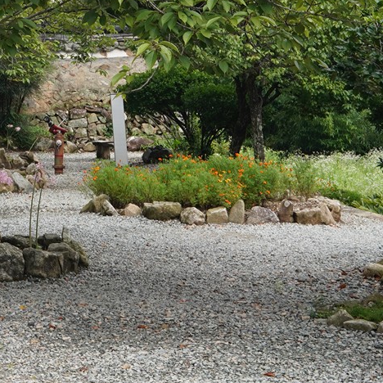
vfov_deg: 13.4
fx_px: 1590
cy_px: -54
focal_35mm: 127
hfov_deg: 13.3
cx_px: -101
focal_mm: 35
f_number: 10
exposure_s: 1/100
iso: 400
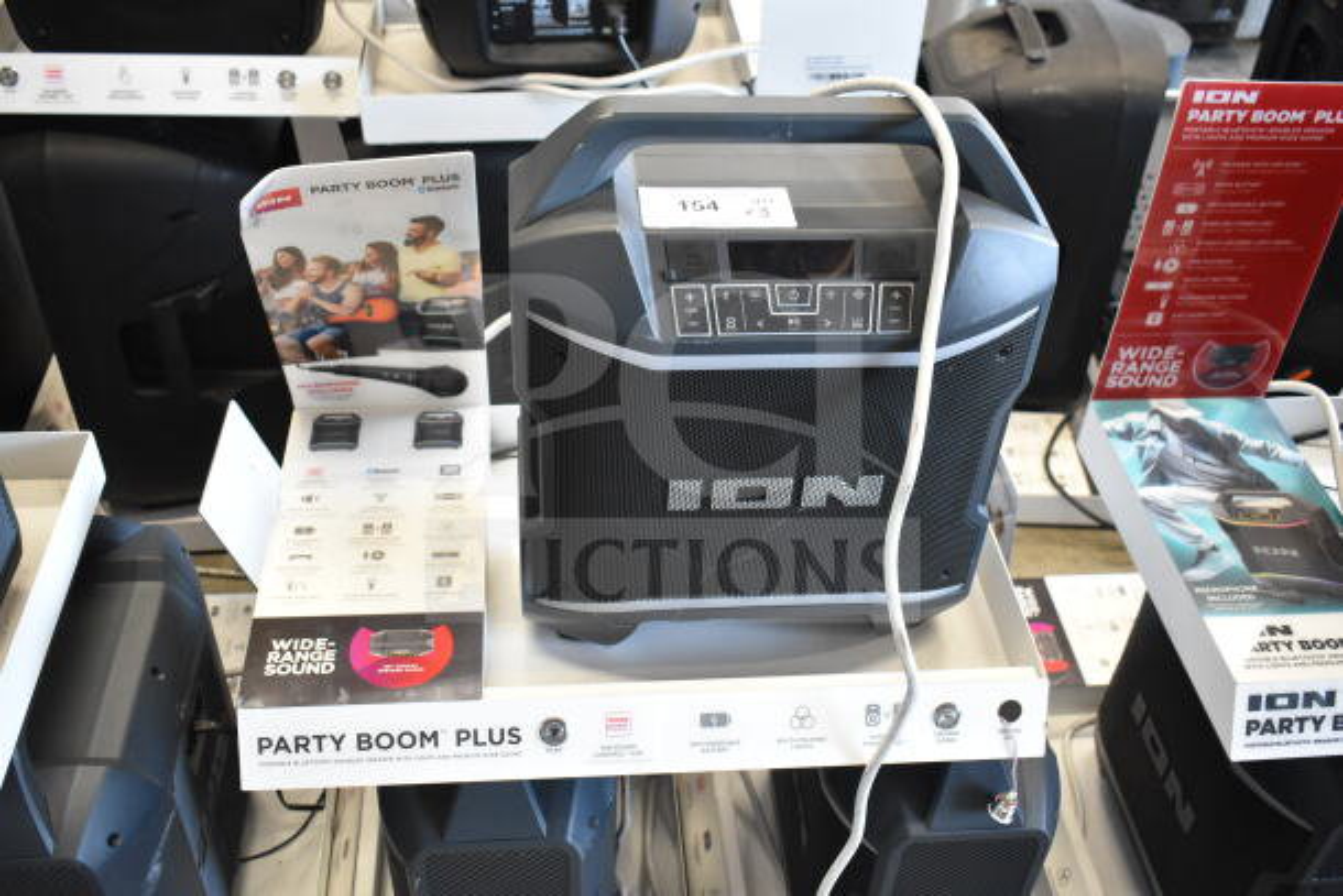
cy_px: 448
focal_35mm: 36
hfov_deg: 53.1
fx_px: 1343
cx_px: 672
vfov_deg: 36.9
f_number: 3.8
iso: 1600
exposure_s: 1/50
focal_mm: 24
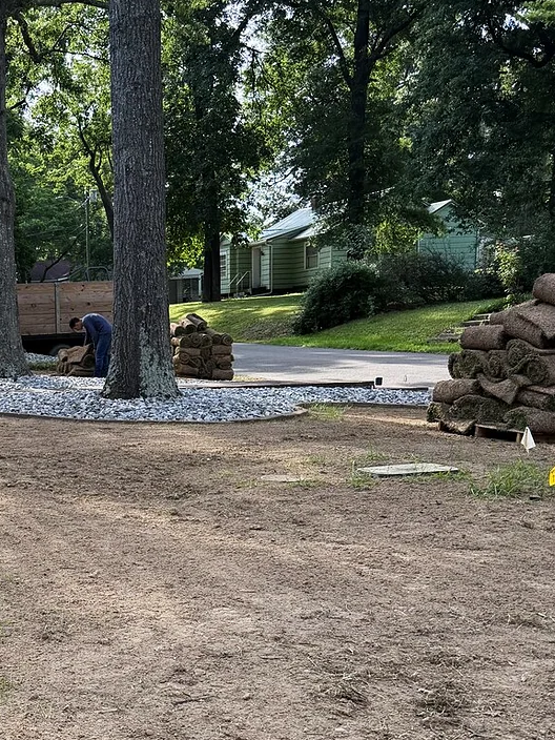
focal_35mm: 50
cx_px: 34
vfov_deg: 37.0
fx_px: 1069
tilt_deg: -9.0
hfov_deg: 27.8
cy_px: 582
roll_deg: +4.6
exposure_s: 1/1192
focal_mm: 6.76
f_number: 1.78
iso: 100
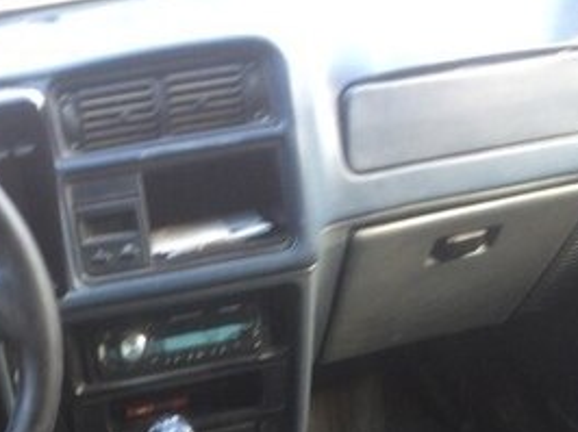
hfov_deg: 26.8
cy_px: 531
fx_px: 1201
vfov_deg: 19.2
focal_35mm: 72
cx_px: 163
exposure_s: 1/33
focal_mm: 4.15
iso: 64
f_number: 2.2
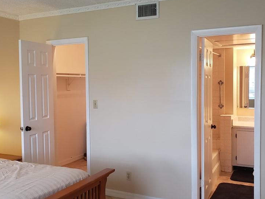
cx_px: 144
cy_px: 96
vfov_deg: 38.7
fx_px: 283
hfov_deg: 50.1
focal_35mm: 37
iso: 250
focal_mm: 4.3
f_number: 2.4
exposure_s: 1/60
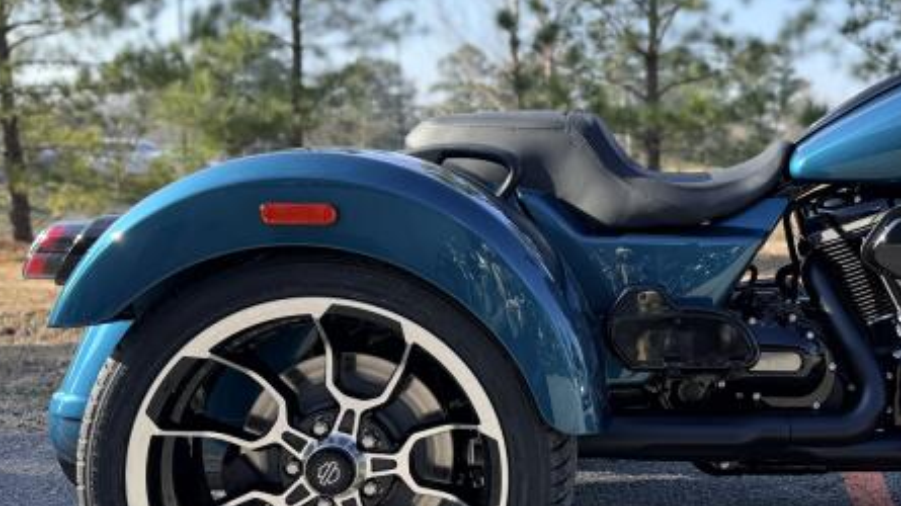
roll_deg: +1.0
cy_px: 239
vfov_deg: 25.4
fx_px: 1123
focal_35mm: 47
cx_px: 745
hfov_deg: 41.5
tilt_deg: -4.1
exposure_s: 1/1410
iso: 100
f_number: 1.78
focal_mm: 6.76
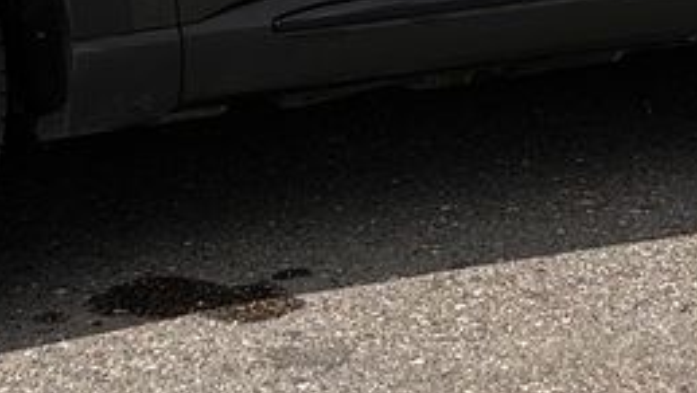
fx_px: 2422
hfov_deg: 16.3
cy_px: -355
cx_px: 501
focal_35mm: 131
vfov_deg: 8.8
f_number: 1.5
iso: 50
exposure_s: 1/2571
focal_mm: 5.7
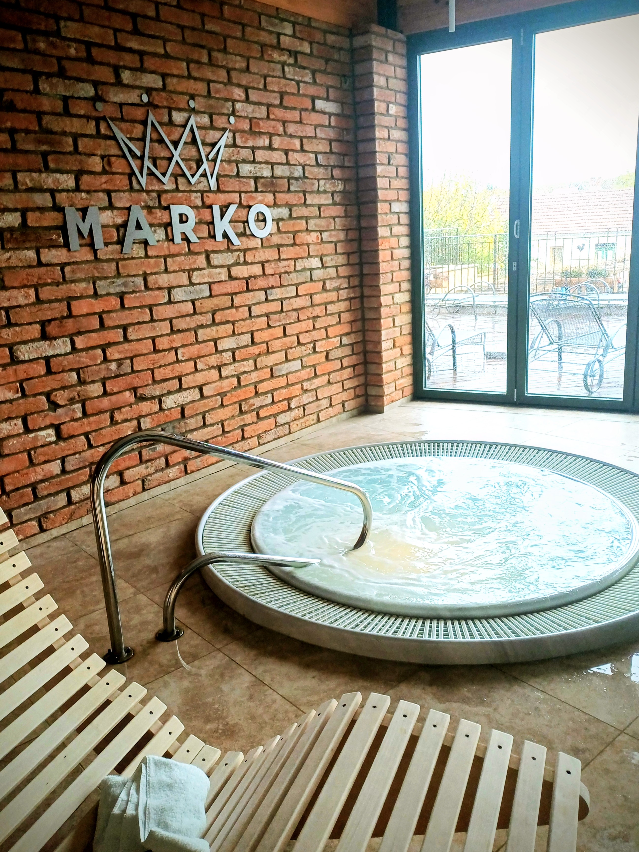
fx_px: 615
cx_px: 320
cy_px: 426
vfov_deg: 69.4
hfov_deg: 54.9
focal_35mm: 25
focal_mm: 4.65
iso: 100
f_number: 1.8
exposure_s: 1/50
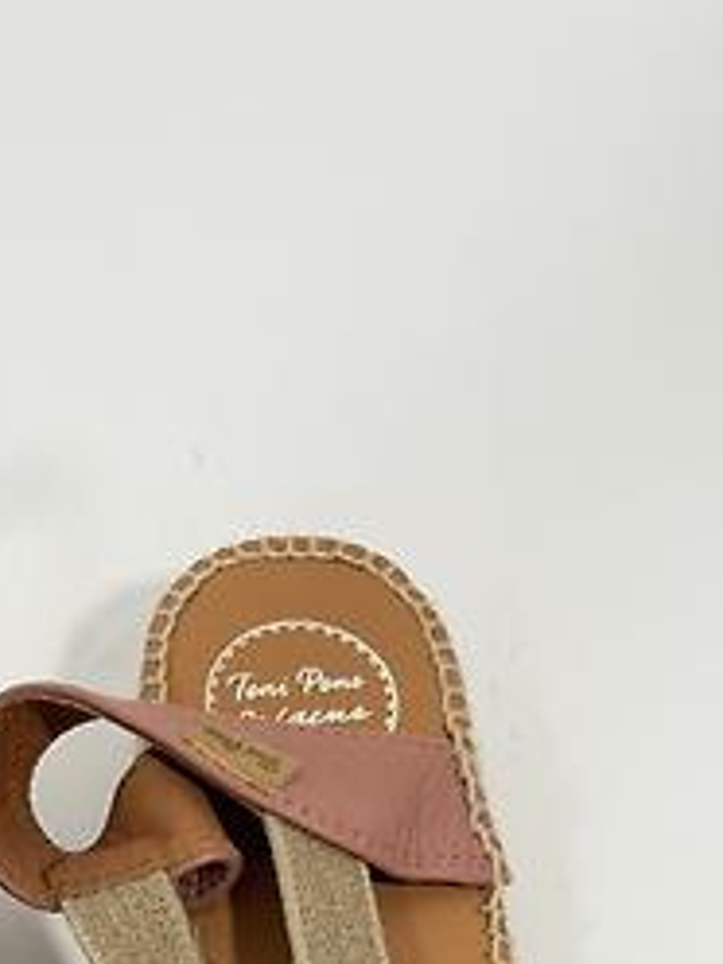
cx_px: -78
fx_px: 3230
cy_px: 1092
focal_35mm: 116
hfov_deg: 12.5
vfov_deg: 16.4
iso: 80
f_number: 1.78
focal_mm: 6.76
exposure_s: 1/68
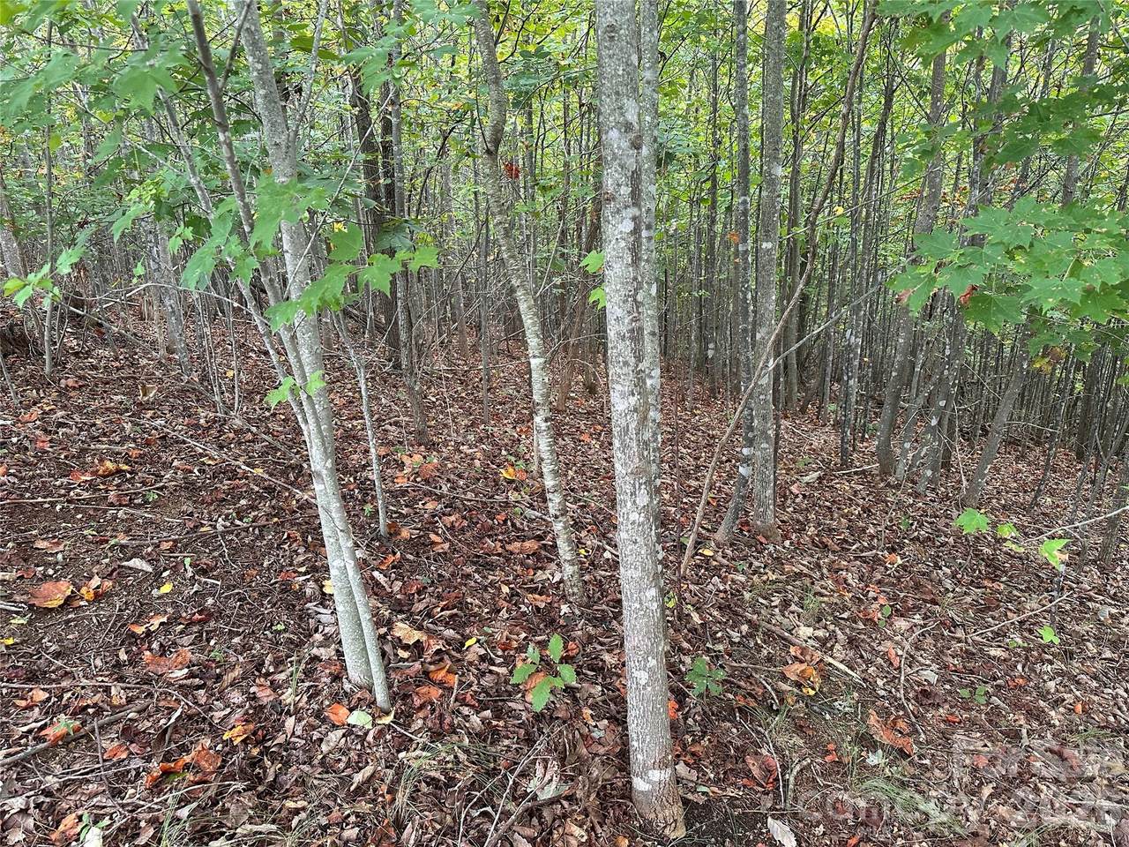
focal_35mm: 24
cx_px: 564
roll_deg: +3.7
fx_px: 783
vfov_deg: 56.8
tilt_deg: -16.9
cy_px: 424
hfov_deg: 71.6
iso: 250
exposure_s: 1/64
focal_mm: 6.86
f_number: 1.78
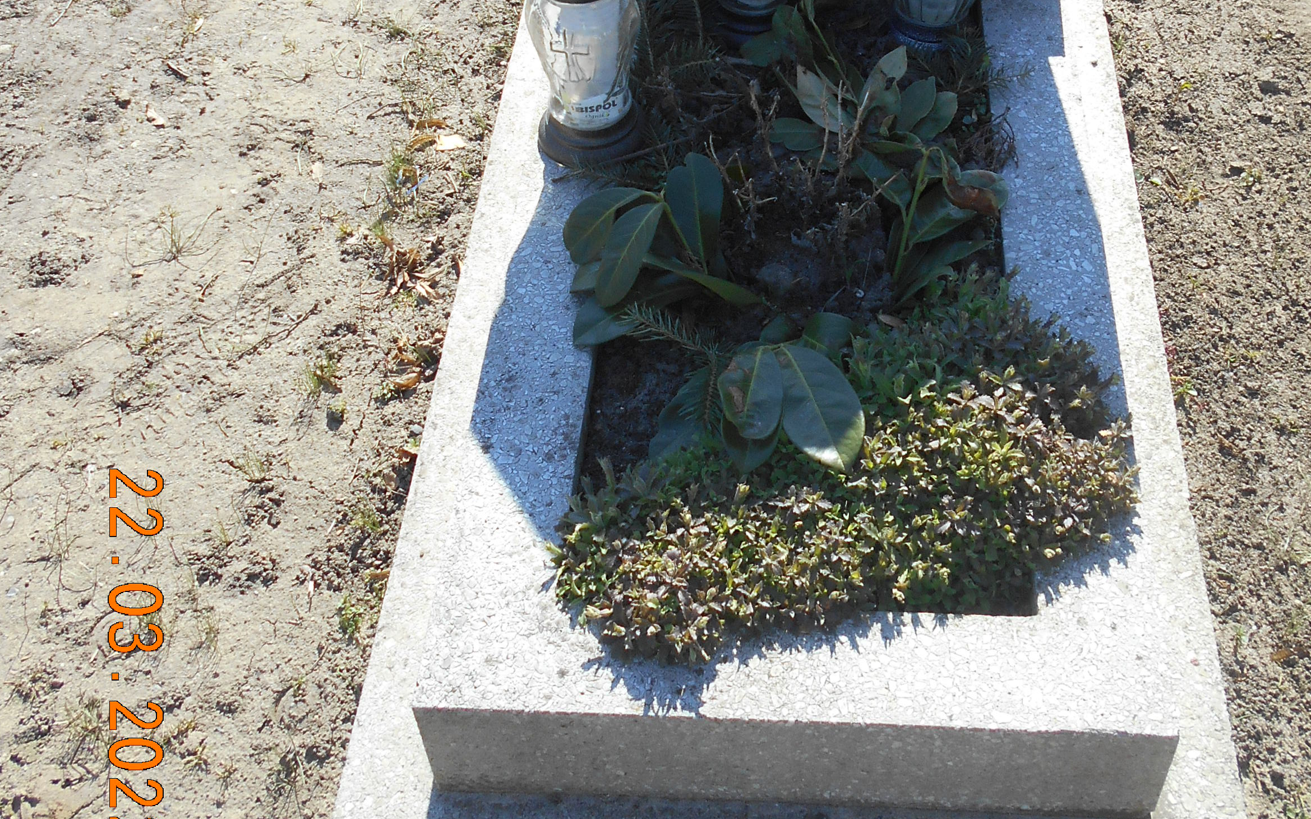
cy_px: 133
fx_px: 1536
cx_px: 745
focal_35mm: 43
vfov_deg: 29.0
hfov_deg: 46.1
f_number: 3.2
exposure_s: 1/400
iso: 80
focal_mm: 4.6
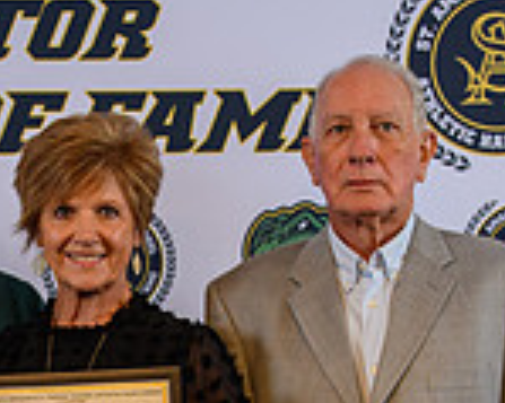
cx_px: 91
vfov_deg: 11.1
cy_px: 473
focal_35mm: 137
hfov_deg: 14.0
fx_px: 2046
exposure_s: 1/200
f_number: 3.5
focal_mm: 31
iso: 320
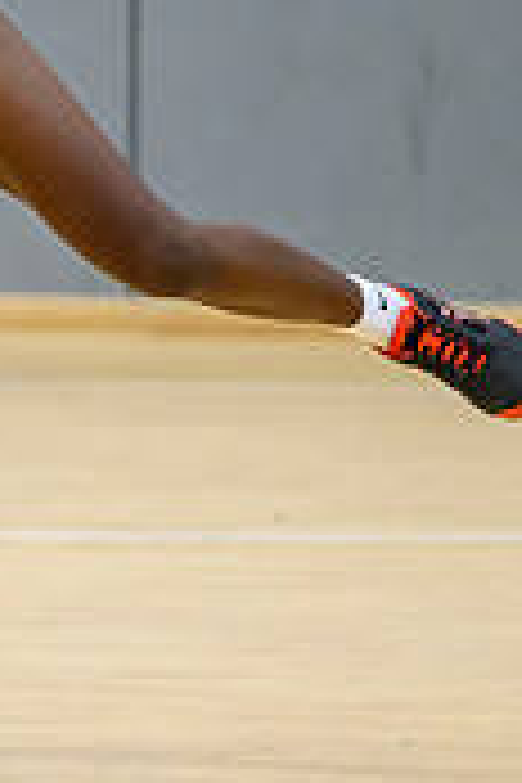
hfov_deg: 1.6
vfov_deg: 2.4
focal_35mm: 842
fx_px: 18312
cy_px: 83
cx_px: -512
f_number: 3.2
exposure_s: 1/1000
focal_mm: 200
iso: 4000
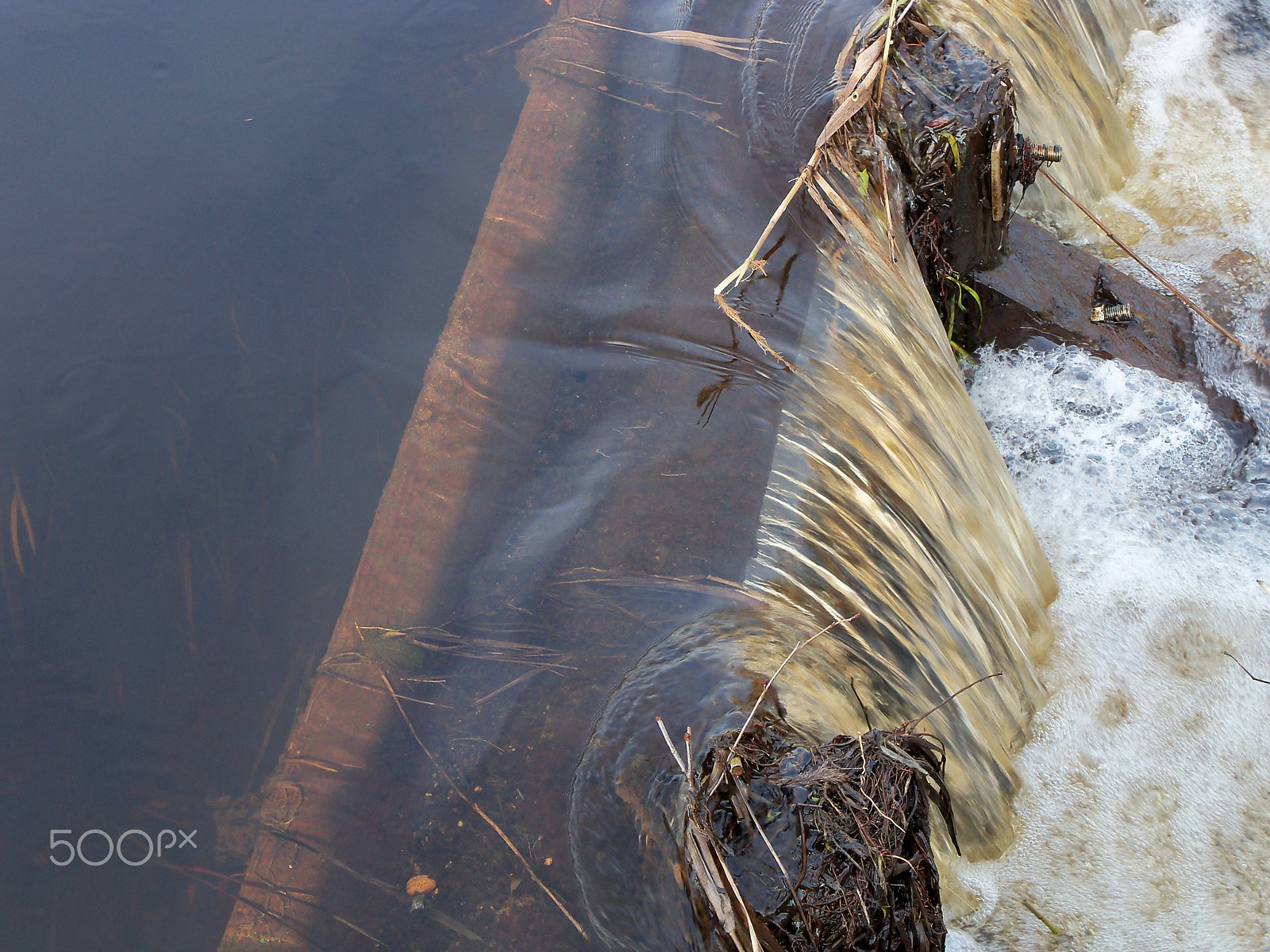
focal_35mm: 80
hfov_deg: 24.4
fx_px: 2935
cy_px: 476
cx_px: 635
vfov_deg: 18.4
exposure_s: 1/60
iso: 80
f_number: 4.1
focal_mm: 14.2
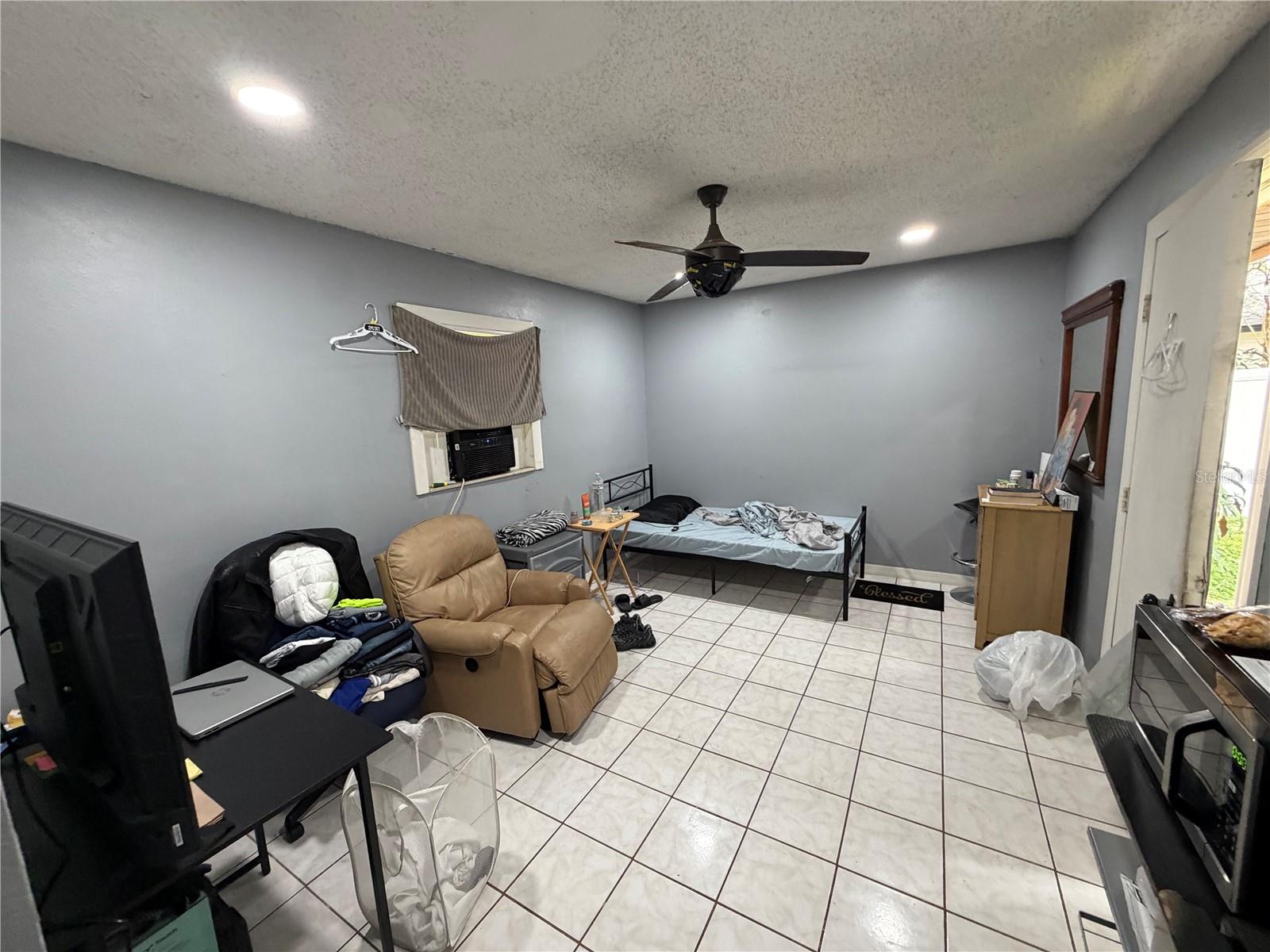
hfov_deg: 102.1
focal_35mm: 14
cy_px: 476
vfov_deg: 85.7
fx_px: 514
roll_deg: +3.5
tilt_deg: -8.4
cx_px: 635
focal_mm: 2.22
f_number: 2.2
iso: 320
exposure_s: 1/60
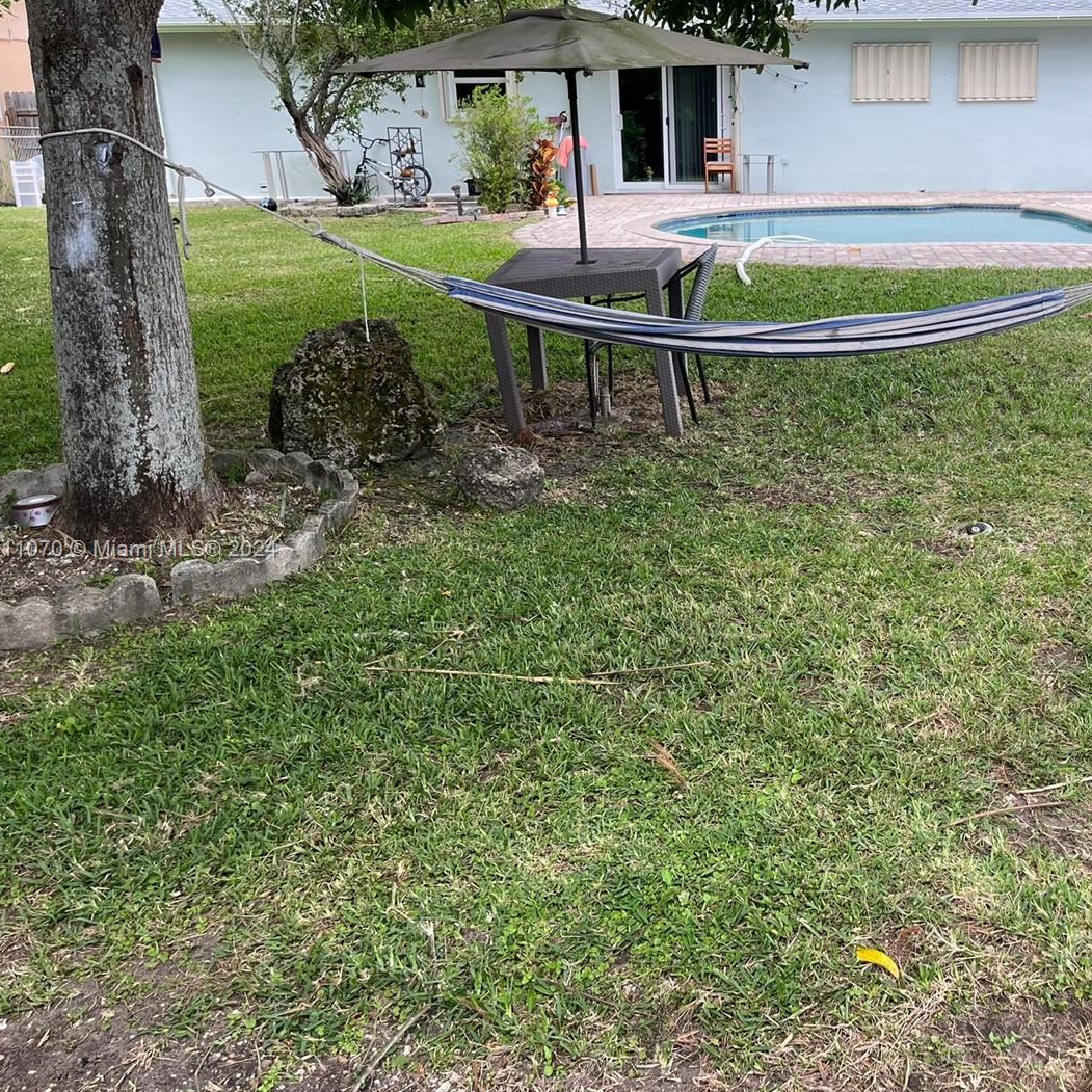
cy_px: 551
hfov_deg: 46.0
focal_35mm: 35
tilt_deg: -18.1
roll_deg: +0.3
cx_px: 776
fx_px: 1249
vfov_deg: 47.2
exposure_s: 1/449
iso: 50
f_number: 1.6
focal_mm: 5.1
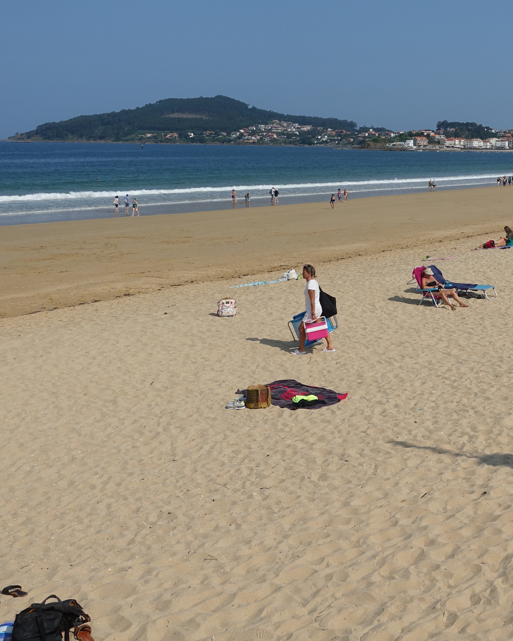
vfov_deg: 42.7
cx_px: 509
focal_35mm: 43
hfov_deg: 32.2
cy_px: 256
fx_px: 816
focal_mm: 8.8
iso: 125
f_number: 5.6
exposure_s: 1/125
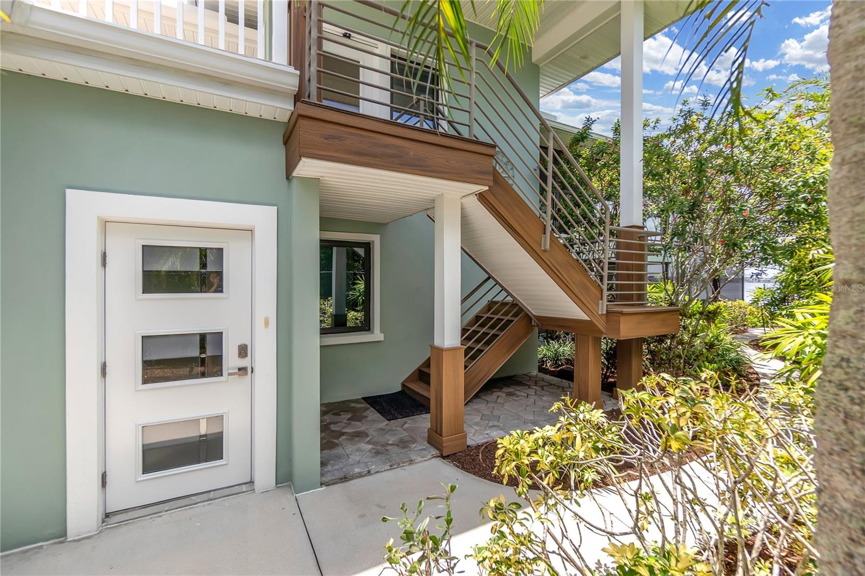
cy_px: 288
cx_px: 432
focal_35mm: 15
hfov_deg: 100.4
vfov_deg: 77.3
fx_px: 360
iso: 100
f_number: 4
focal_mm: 10
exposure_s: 1/800
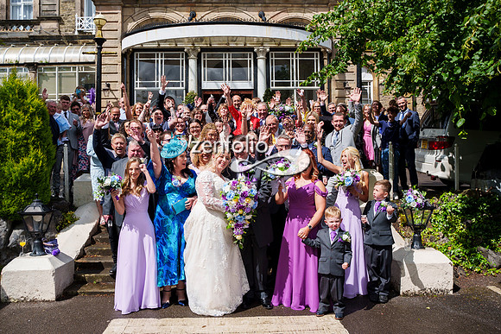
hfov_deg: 59.8
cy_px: 164
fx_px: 436
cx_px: 249
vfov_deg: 42.0
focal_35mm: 31
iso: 200
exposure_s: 1/3200
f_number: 3.5
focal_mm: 28
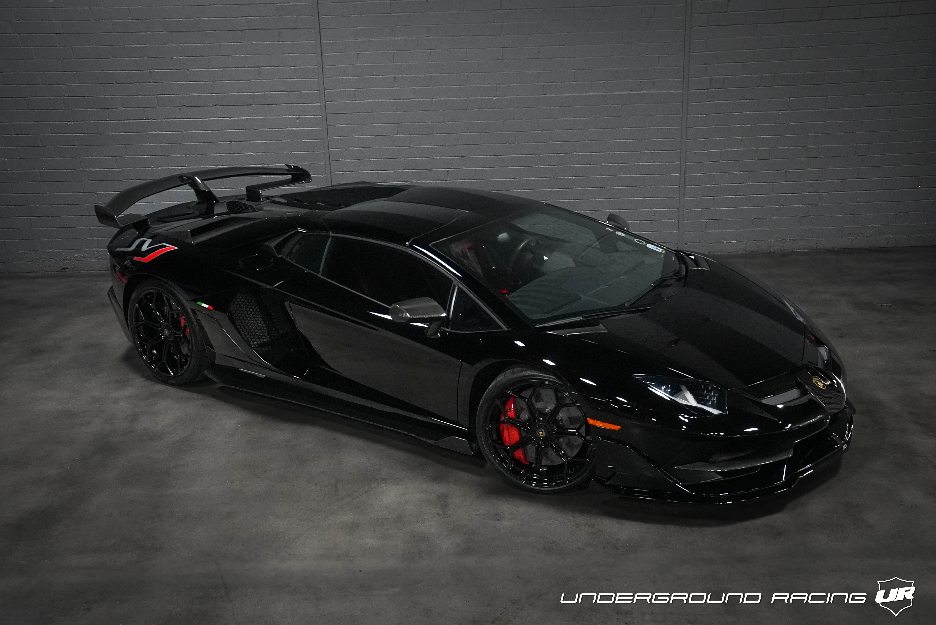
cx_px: 468
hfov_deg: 49.5
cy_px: 312
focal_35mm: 39
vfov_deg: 34.3
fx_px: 1015
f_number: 5
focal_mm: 39
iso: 12800
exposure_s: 1/160
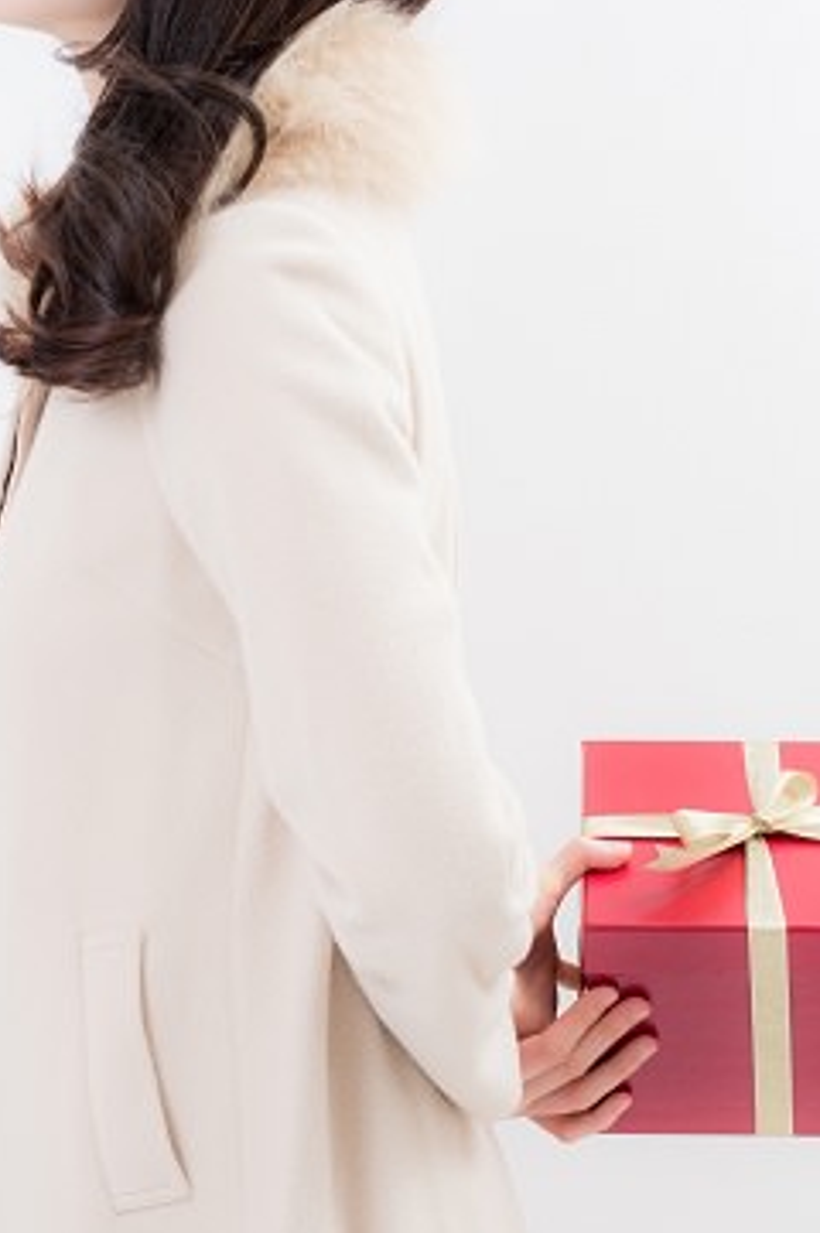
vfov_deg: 21.0
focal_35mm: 97
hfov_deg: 14.0
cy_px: 618
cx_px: 246
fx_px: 3320
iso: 200
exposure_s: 1/125
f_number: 6.3
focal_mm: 50
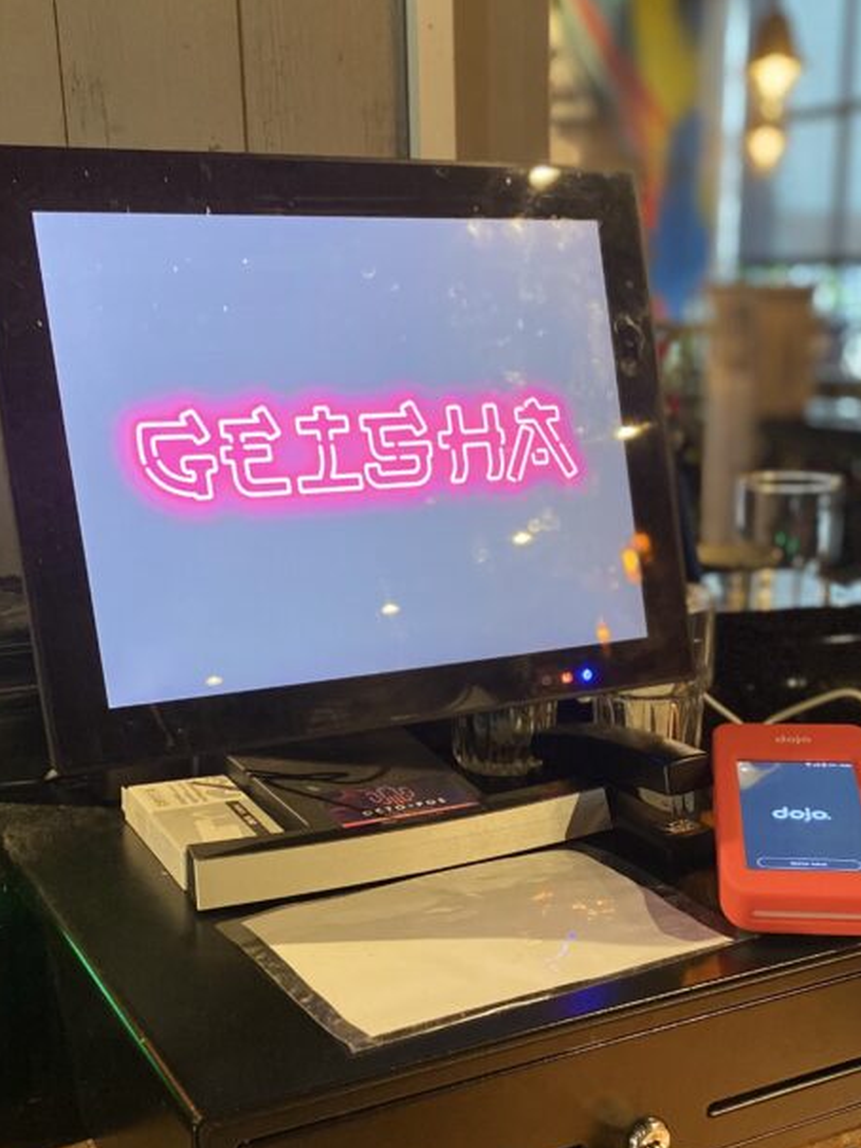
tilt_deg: -16.4
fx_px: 1459
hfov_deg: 32.8
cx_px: 497
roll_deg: +0.1
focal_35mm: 44
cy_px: 774
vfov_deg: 42.3
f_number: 1.8
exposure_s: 1/33
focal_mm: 4.25
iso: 500
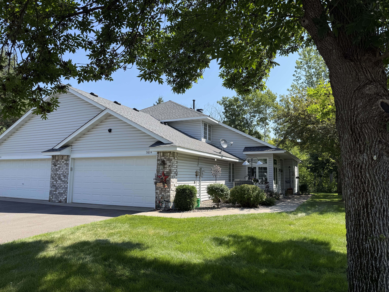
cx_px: 194
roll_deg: -0.9
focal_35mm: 24
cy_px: 146
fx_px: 270
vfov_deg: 56.8
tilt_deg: +5.9
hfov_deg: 71.6
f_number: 1.78
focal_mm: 6.76
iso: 80
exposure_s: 1/2110
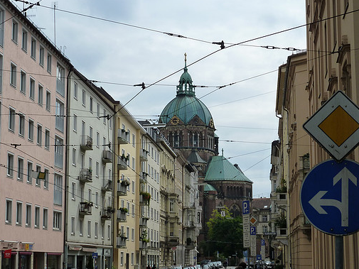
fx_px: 799
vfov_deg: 19.1
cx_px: 191
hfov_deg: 25.3
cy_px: 146
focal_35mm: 77
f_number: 5.6
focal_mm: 11
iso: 125
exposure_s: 1/500
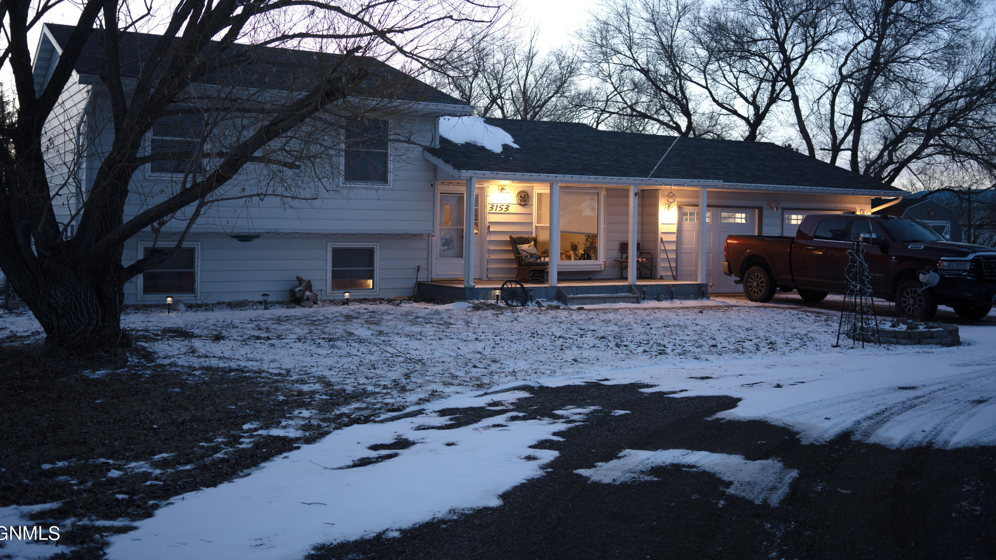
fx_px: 977
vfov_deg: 31.9
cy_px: 229
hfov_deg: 54.0
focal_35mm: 37
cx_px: 494
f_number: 2.8
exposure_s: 1/20
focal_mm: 35
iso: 125
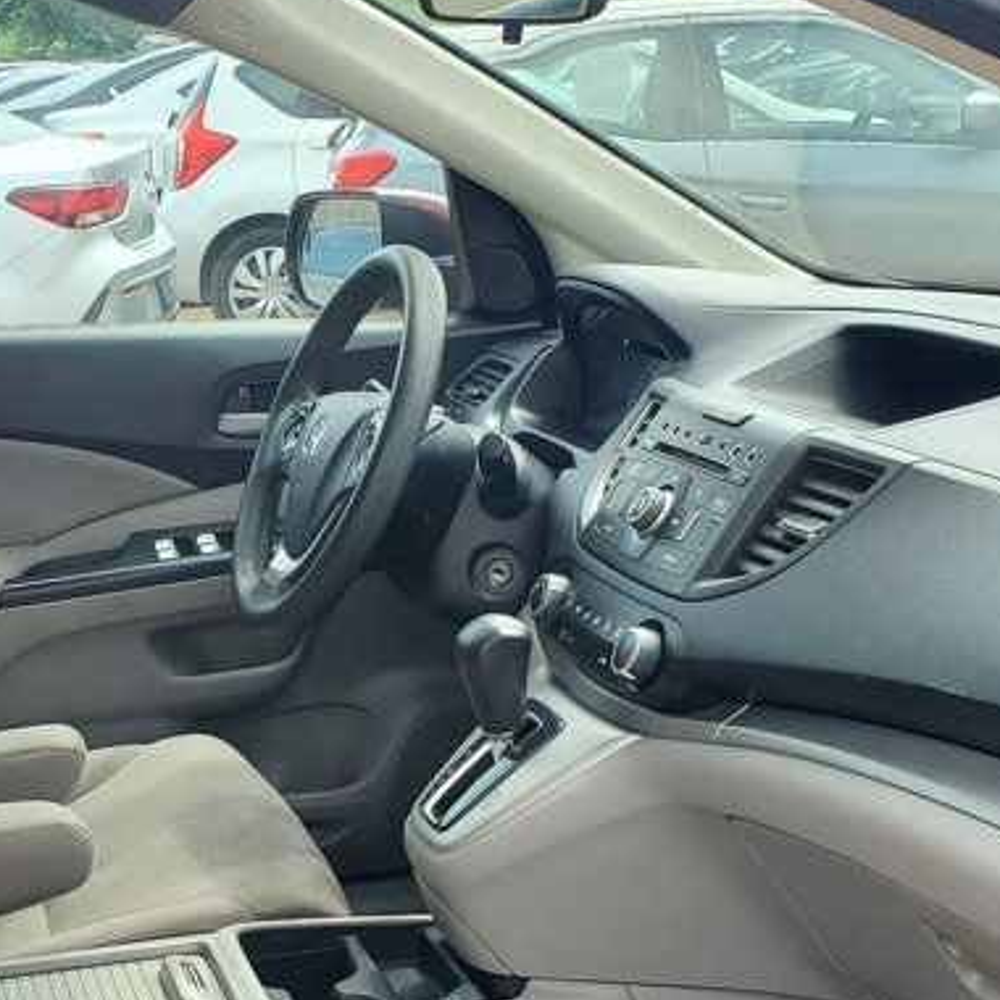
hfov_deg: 27.3
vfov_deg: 27.0
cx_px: 239
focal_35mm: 62
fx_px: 2026
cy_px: 845
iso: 50
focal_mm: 4.3
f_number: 2.4
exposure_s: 1/413
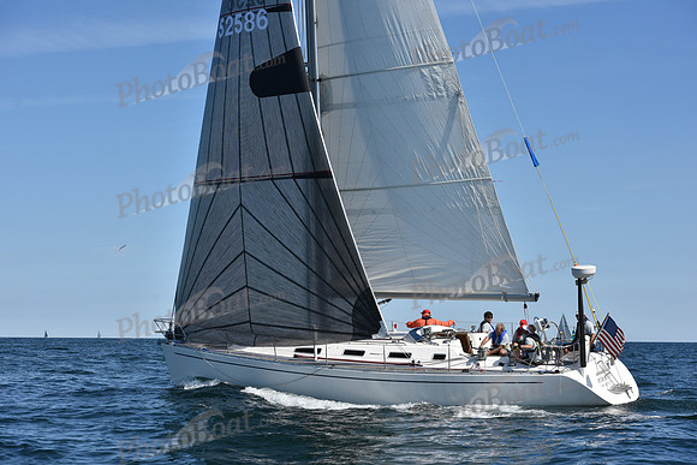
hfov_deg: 25.4
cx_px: 348
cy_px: 232
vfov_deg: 17.1
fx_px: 1549
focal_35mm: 80
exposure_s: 1/1600
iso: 250
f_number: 7.1
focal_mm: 80
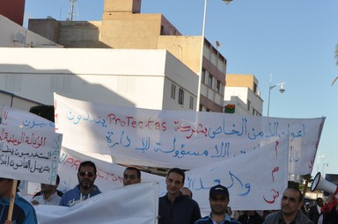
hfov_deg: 26.9
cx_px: 125
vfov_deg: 18.1
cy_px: 159
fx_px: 703
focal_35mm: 75
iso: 200
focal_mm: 30
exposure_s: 1/200
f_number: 11
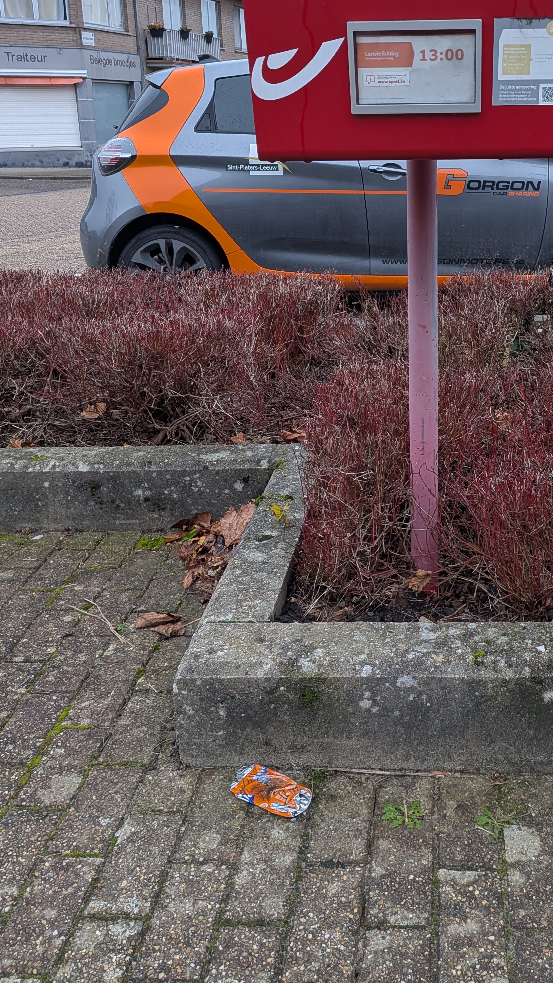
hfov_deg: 33.7
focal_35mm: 34
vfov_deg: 57.3
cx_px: 434
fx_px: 886
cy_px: 369
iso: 82
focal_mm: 4.53
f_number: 1.7
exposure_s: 1/50
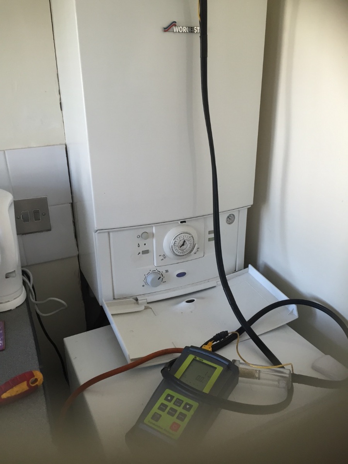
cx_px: 174
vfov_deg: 61.7
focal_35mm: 29
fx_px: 389
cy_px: 232
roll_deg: +1.0
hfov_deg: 48.2
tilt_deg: -21.5
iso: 80
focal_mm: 4.15
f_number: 2.2
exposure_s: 1/33
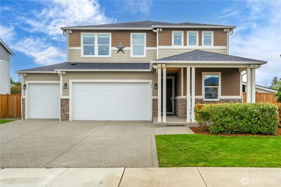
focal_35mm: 22
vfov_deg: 57.2
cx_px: 140
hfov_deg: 78.6
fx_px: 172
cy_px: 94
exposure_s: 1/80
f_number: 8
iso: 100
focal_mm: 22
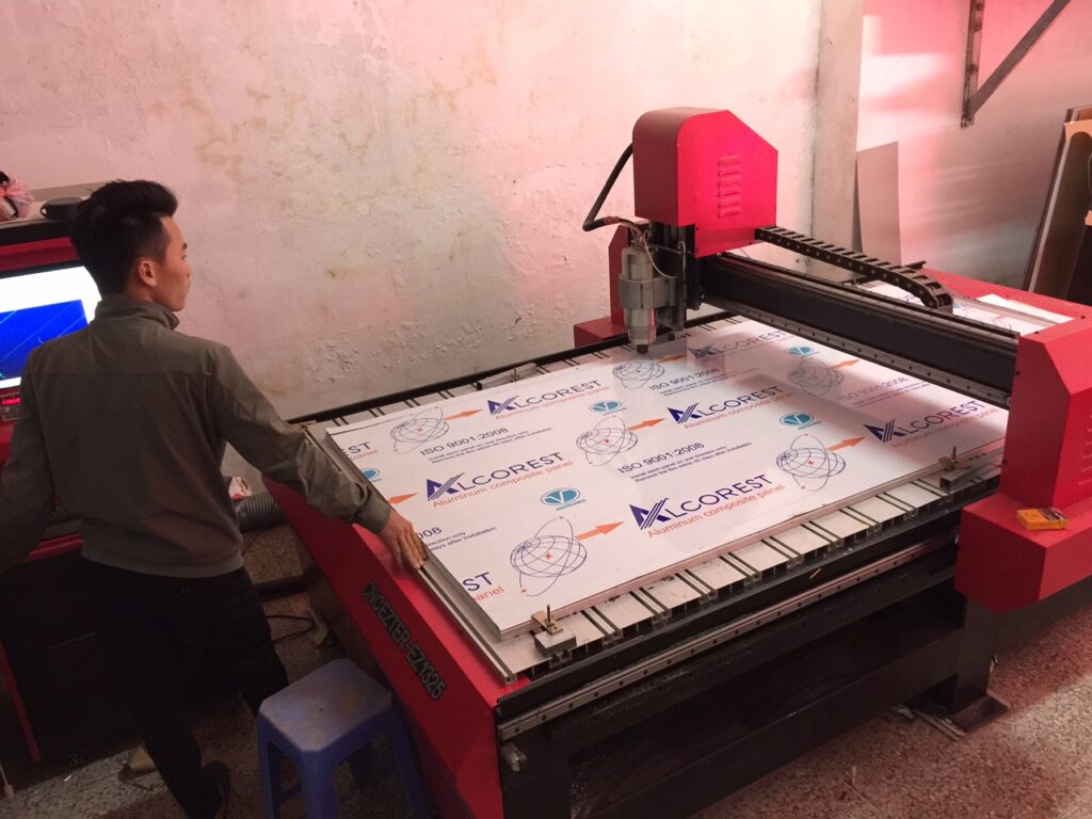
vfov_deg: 48.2
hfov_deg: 61.7
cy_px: 410
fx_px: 915
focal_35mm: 29
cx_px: 546
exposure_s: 1/10
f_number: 2.2
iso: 125
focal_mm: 4.15
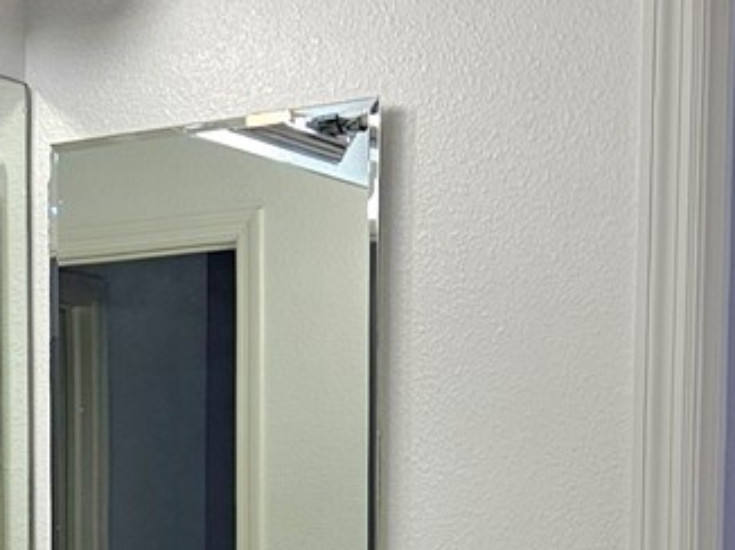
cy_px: 791
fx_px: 2398
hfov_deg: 16.6
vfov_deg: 12.5
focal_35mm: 113
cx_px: -178
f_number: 1.8
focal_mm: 5.4
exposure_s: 1/120
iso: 32
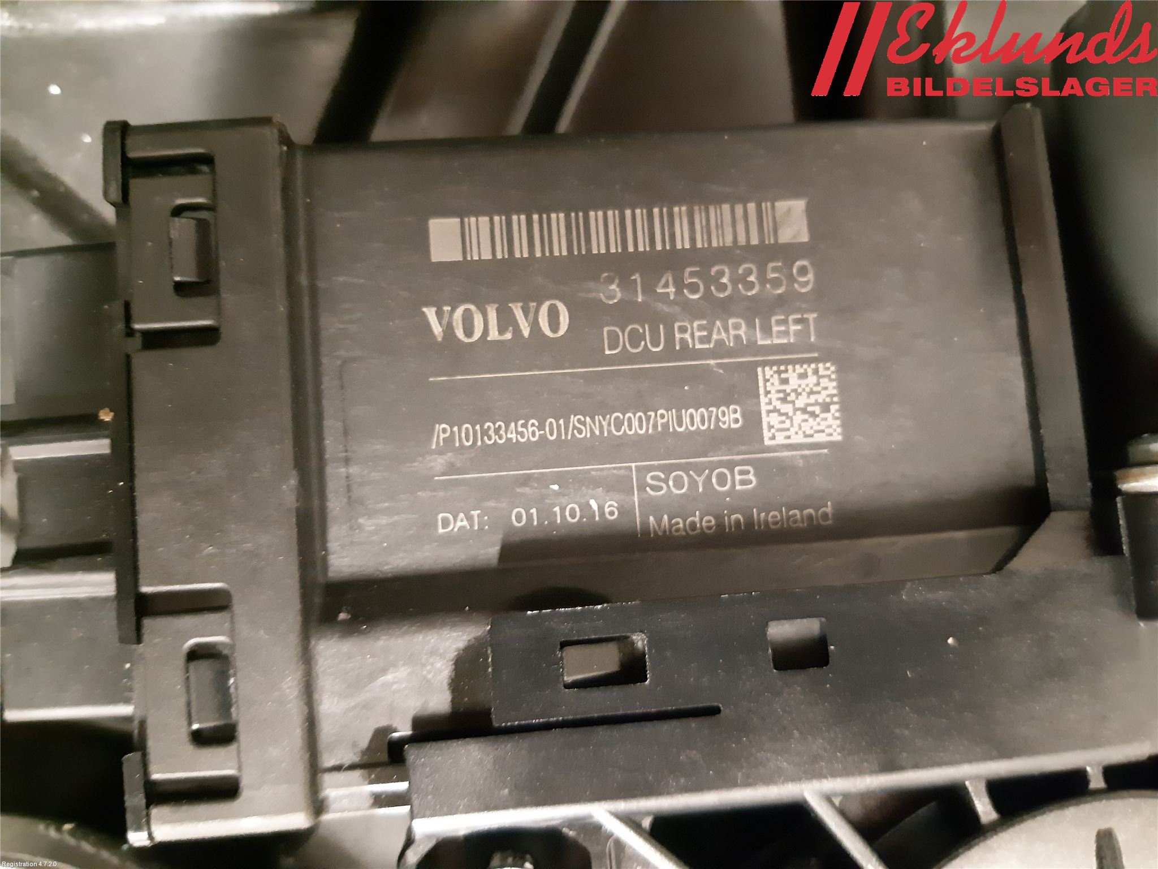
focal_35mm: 26
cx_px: 579
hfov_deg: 67.3
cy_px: 434
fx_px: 870
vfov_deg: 53.1
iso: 1250
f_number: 1.7
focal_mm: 3.93
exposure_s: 1/10
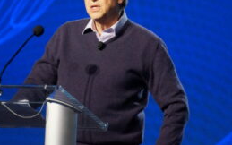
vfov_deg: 1.8
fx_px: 4699
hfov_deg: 2.8
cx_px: 98
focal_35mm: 743
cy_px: 31
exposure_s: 1/100
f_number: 5.6
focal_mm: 300
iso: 3200
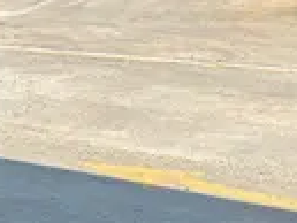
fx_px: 953
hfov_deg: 14.6
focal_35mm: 111
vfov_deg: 13.4
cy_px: 98
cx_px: -302
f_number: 1.5
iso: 50
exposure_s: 1/3704
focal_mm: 5.7
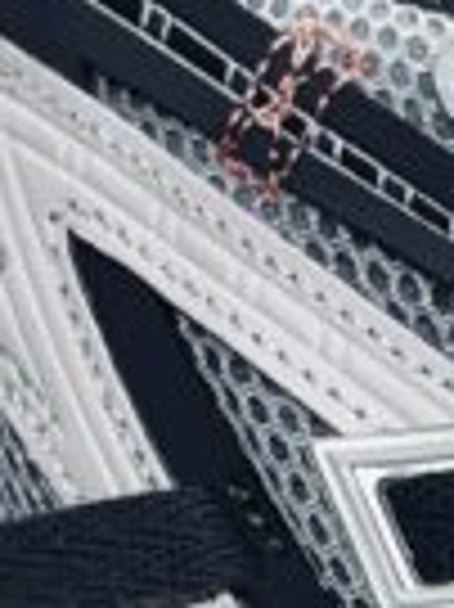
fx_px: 5815
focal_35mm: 332
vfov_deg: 5.9
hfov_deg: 4.4
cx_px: 701
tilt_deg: -49.8
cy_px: 953
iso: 64
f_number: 1.78
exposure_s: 1/100
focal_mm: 6.86
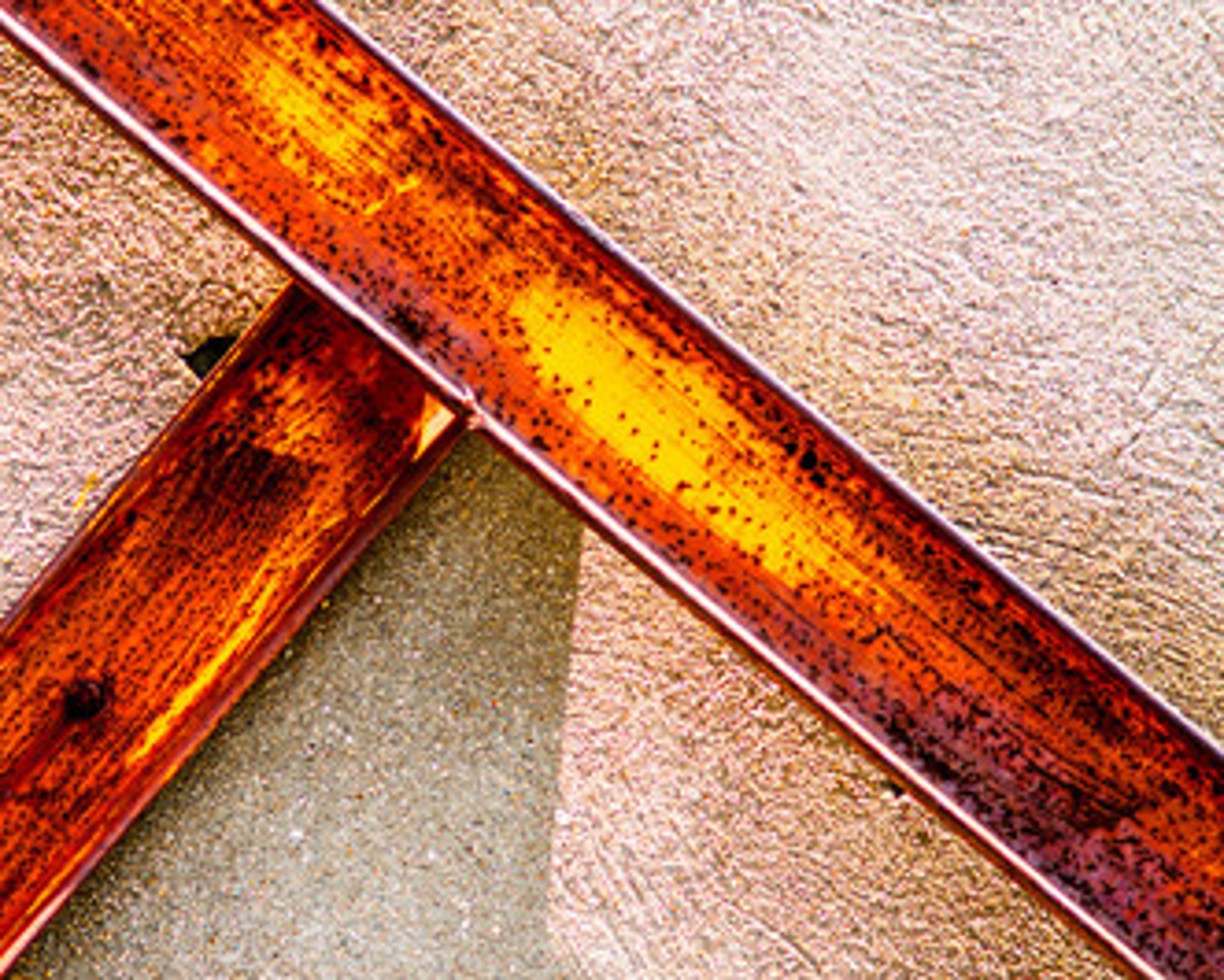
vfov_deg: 5.5
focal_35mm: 283
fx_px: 10255
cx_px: 461
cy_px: 490
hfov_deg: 6.8
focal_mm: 135
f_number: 2.8
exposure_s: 1/400
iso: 100
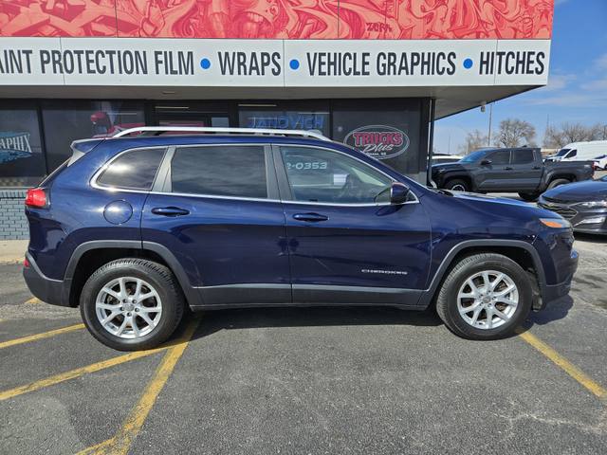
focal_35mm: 23
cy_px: 228
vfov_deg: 58.9
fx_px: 403
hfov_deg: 73.9
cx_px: 304
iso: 25
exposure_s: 1/2265
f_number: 1.8
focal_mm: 5.4
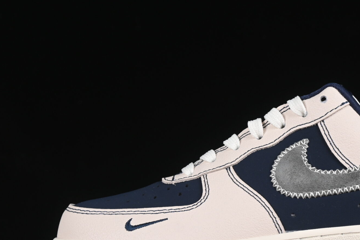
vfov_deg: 9.5
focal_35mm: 145
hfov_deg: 14.1
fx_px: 1450
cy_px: 149
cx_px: 280
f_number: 8
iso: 160
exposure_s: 1/80
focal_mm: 50
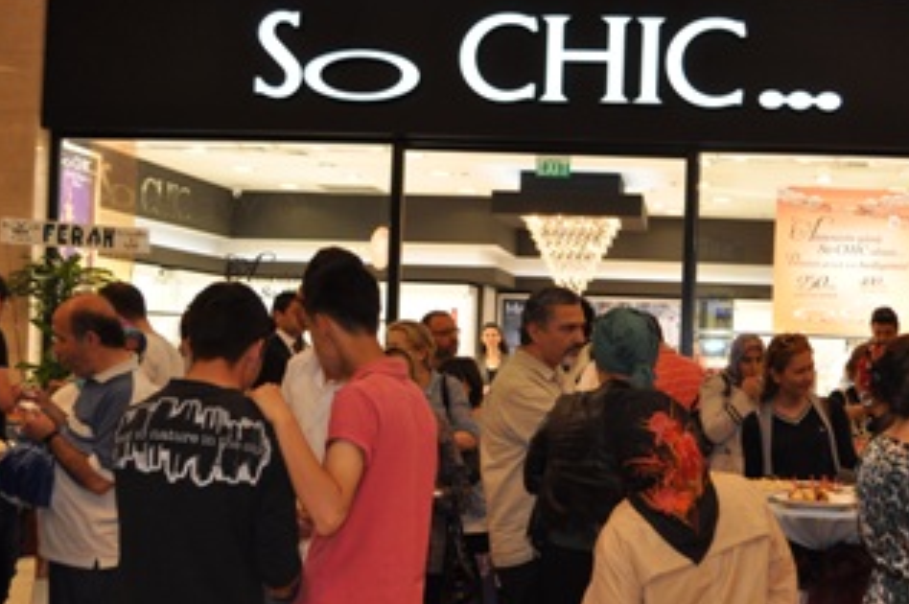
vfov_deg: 26.4
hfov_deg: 38.5
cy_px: 325
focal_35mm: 51
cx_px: 607
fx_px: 1286
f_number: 4
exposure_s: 1/125
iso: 640
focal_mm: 24
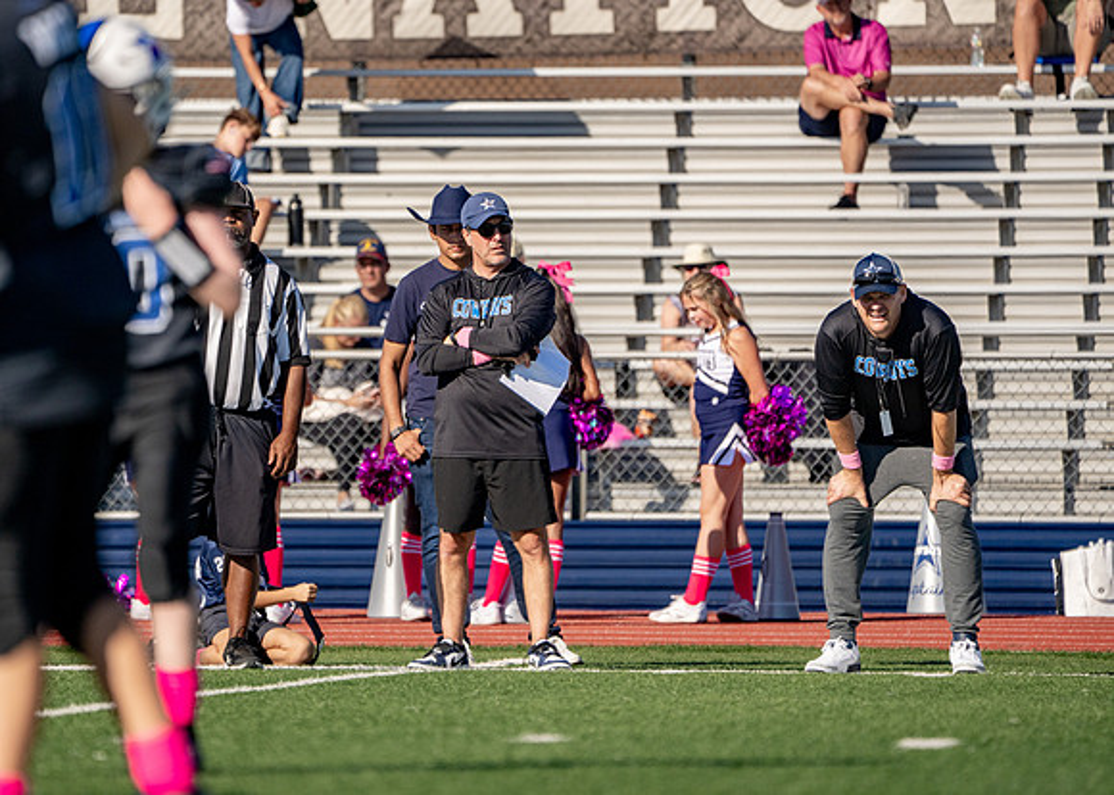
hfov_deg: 4.3
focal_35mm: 473
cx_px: 451
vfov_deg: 3.0
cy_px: 367
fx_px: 14975
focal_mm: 400
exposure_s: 1/2500
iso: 320
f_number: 5.6
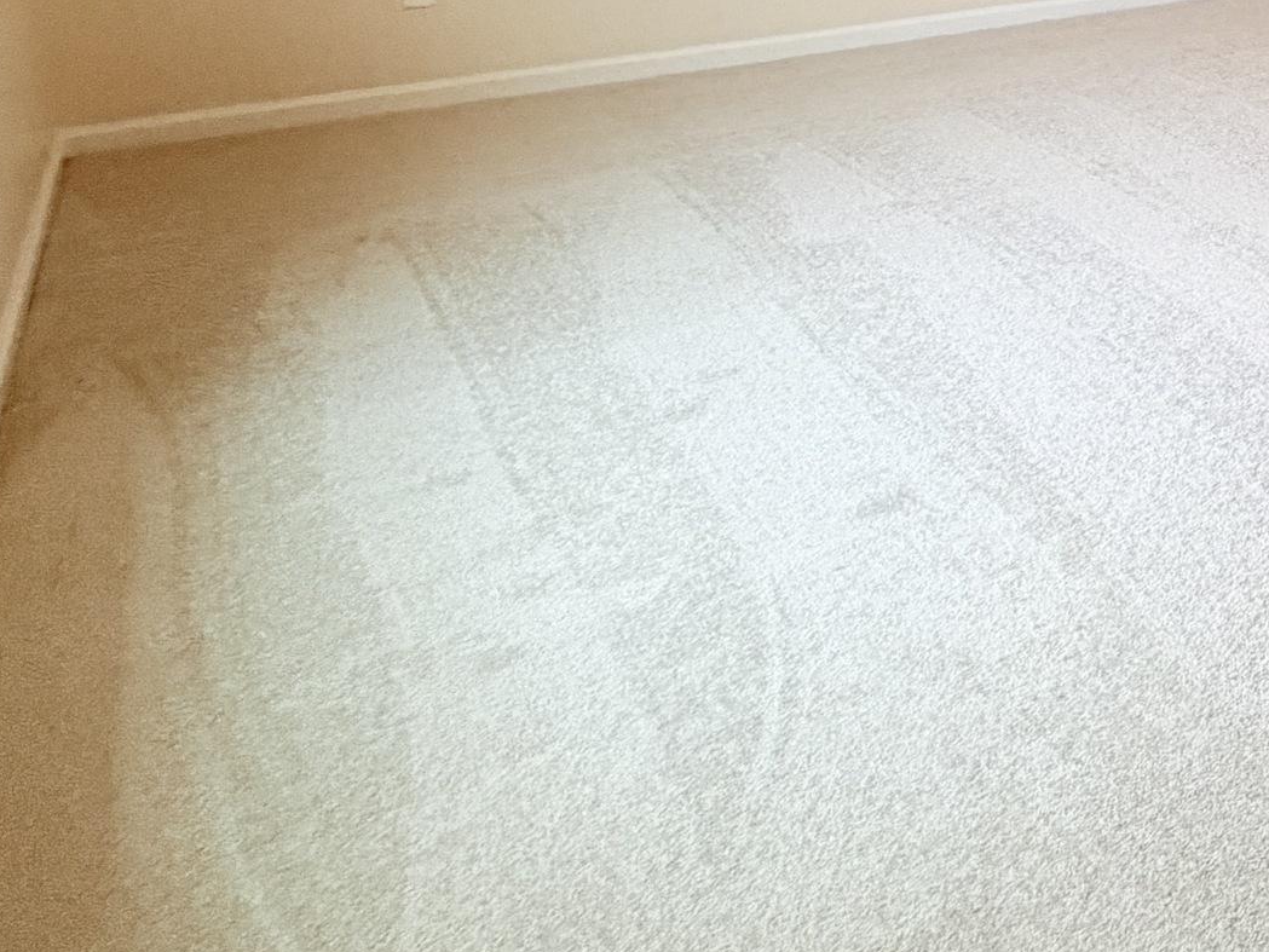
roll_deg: -1.6
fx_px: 1503
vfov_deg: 31.0
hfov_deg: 34.0
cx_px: 1617
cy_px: -117
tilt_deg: -8.9
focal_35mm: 41
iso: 400
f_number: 2.2
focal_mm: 2.22
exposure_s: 1/60
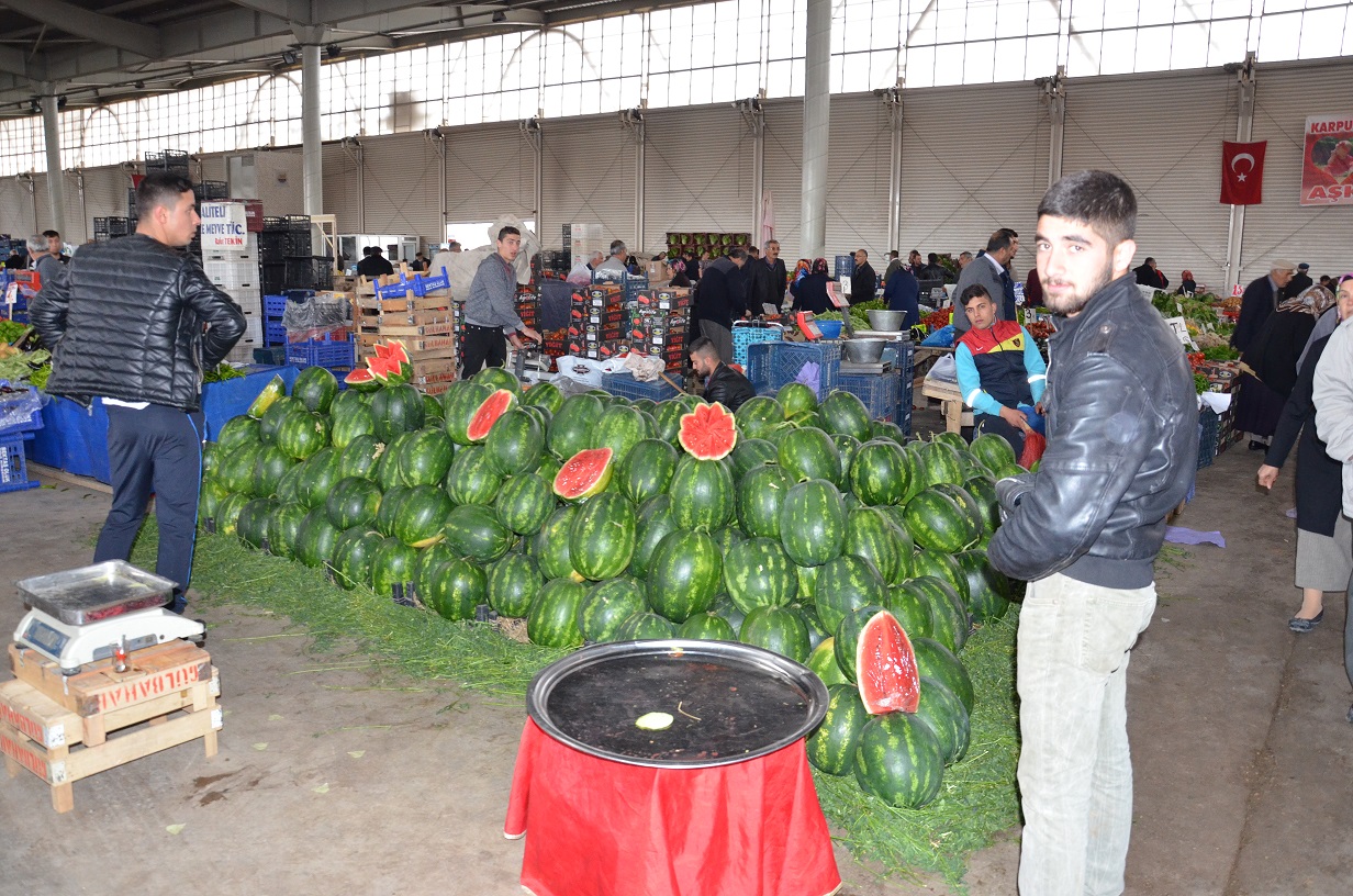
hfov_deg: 67.5
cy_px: 448
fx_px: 1013
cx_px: 676
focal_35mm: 27
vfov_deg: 47.7
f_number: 5.6
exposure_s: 1/60
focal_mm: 18
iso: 1600
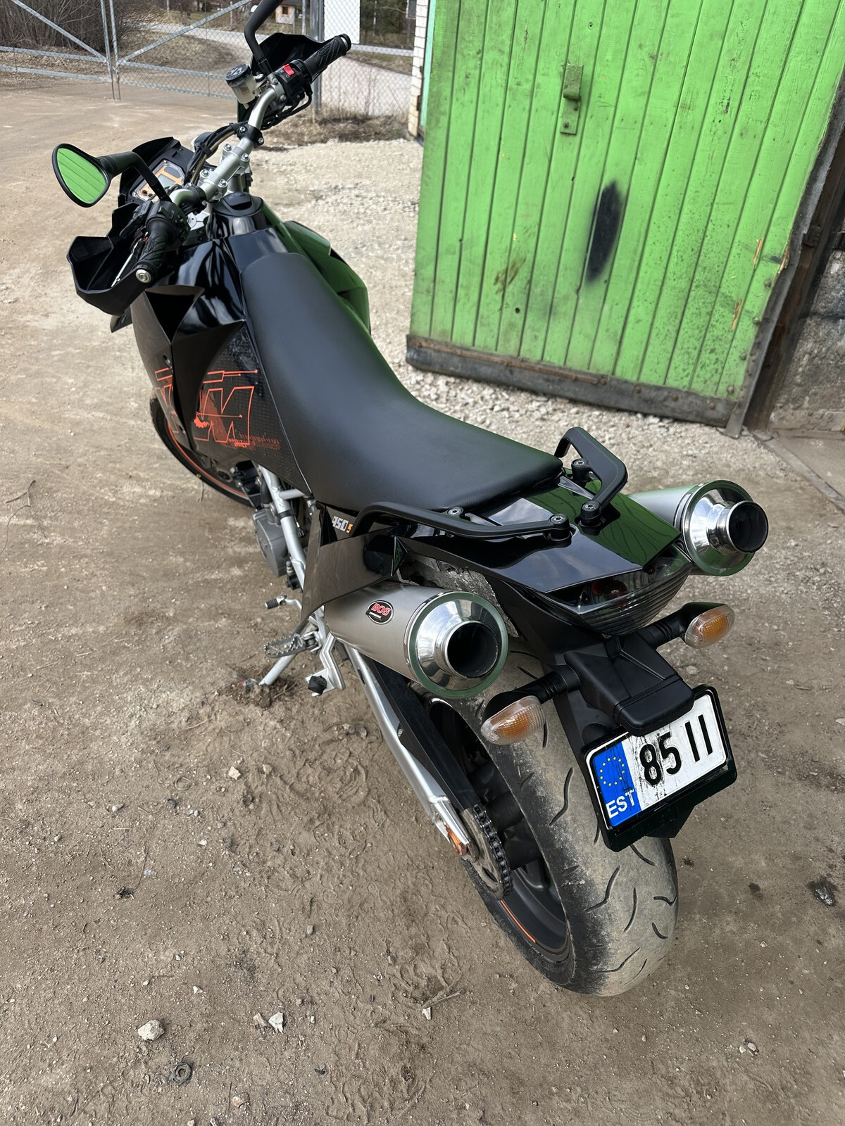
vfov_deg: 71.6
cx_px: 422
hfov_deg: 56.8
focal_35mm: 24
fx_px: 781
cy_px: 563
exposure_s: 1/999
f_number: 1.78
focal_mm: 6.86
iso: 80
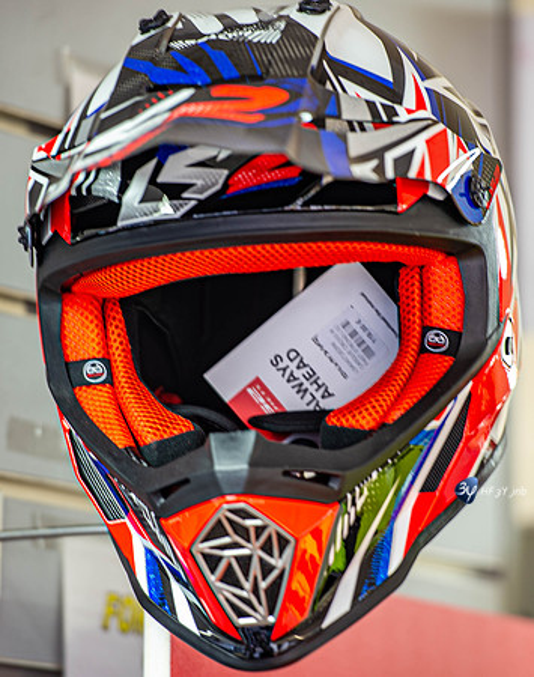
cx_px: 304
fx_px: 5954
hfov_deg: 5.1
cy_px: 338
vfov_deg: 6.5
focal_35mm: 299
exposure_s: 1/2.5
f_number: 2.8
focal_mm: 200
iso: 100
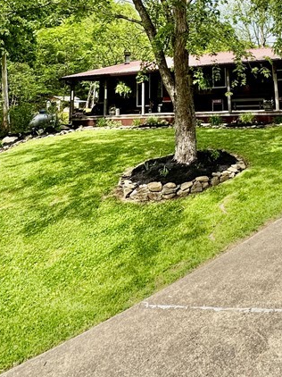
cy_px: 12
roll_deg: +3.2
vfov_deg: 46.4
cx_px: 229
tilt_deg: +13.4
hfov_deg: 39.9
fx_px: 370
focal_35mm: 34
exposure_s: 1/1256
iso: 50
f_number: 2.2
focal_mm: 2.22
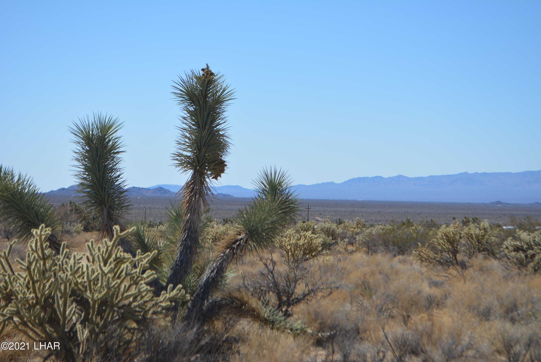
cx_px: 270
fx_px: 1241
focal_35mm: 82
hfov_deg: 24.6
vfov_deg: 16.6
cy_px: 181
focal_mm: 55
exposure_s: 1/2000
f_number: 7.1
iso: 400
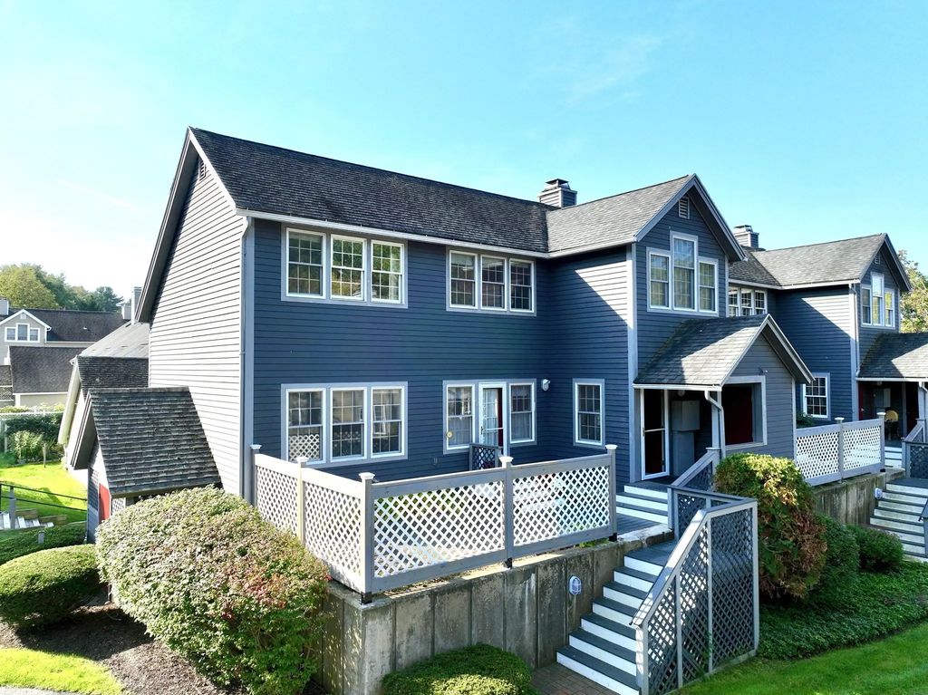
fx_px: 643
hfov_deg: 71.6
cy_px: 348
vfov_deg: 56.8
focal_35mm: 24
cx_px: 464
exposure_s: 1/1600
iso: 300
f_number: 2.8
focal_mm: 12.29
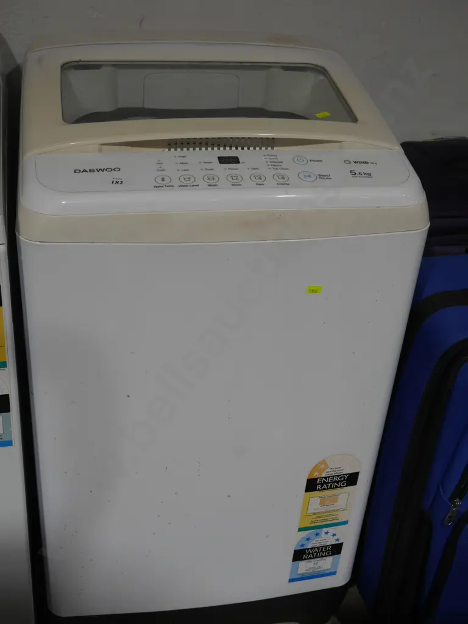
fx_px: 901
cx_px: 234
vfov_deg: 38.2
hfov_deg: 29.1
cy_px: 312
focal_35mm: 50
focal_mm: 25
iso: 200
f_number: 5.3
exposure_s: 1/60
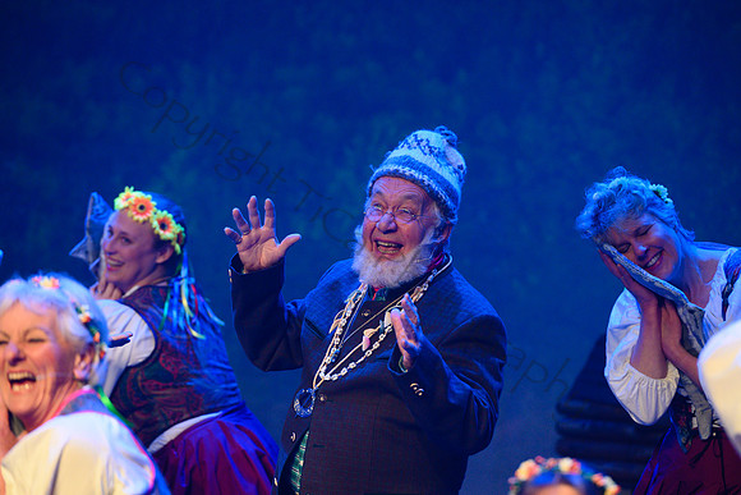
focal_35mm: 200
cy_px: 248
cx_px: 370
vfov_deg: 6.9
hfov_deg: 10.3
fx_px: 4117
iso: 1250
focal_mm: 200
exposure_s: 1/80
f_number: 3.5
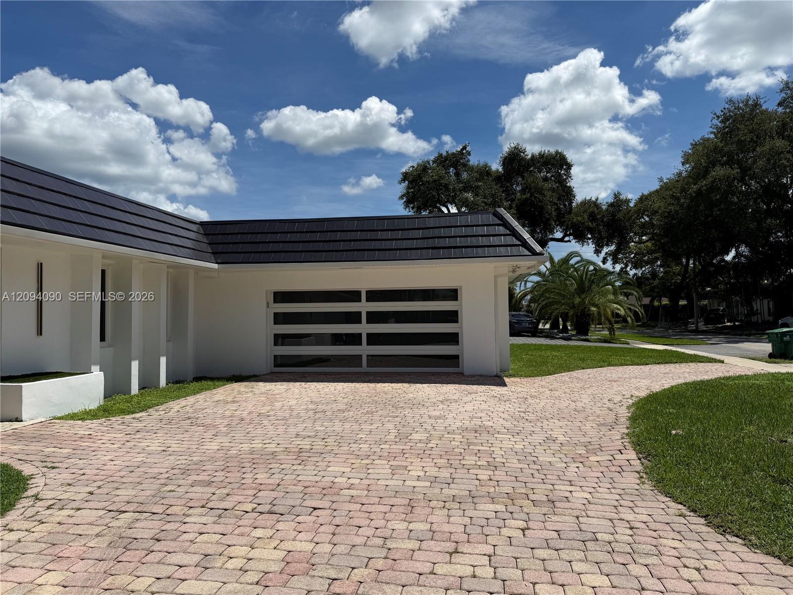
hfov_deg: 71.6
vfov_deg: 56.8
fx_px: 550
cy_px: 298
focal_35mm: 24
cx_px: 396
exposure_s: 1/10309
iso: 80
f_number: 1.78
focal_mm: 6.76
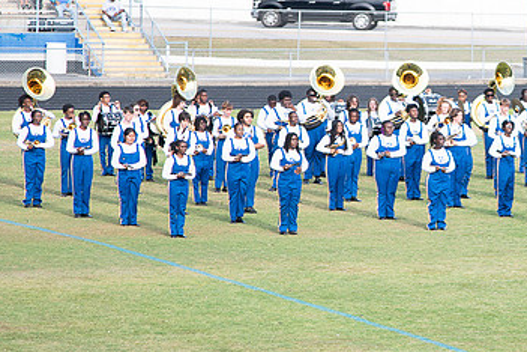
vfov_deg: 4.8
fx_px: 4172
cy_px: 116
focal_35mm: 285
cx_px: 462
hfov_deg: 7.2
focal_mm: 120
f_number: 4
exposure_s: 1/200
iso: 100
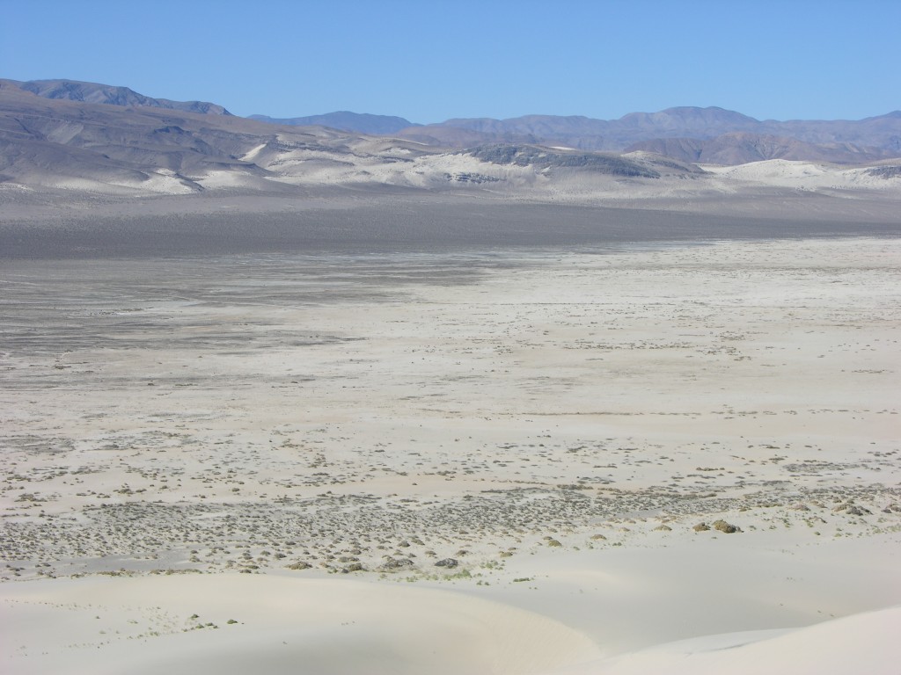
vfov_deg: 21.0
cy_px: 338
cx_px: 450
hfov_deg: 27.8
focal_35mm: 70
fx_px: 1822
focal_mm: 17.8
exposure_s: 1/351
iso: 50
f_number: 5.9
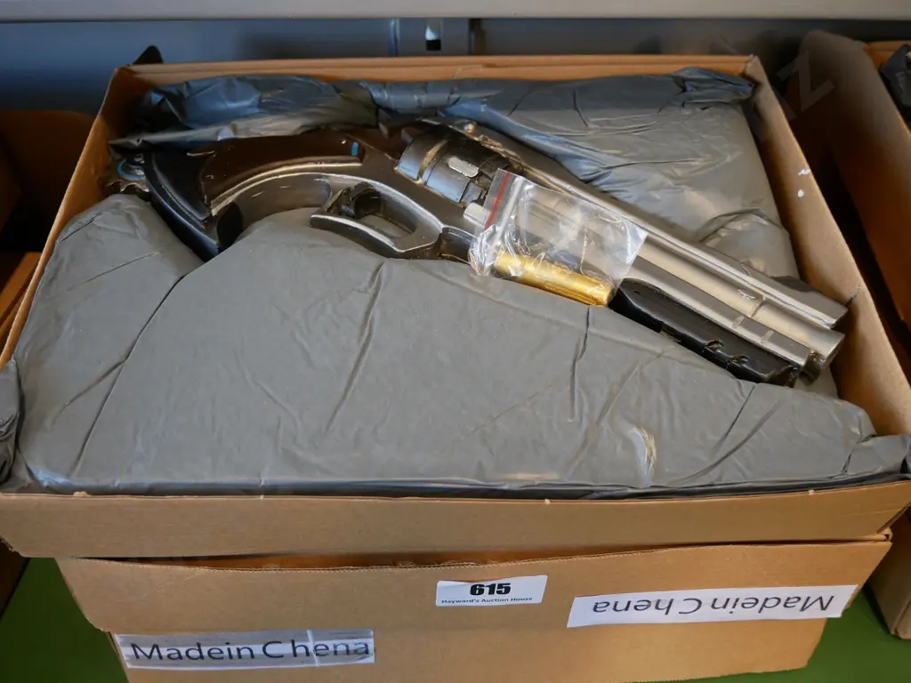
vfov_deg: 41.8
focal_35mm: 34
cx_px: 456
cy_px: 342
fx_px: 895
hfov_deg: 54.0
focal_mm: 17
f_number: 3.8
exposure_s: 1/60
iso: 500
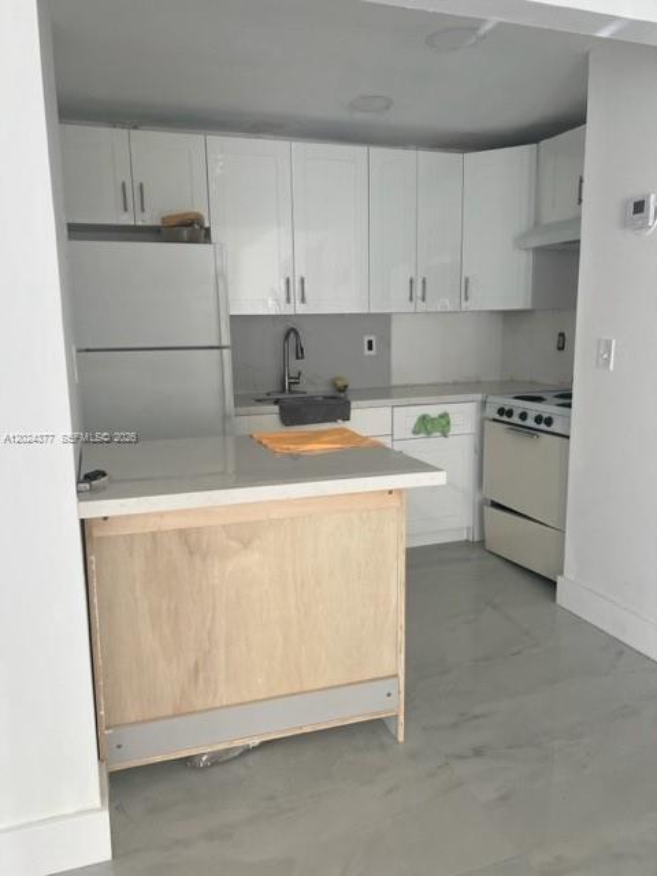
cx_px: 328
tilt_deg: -9.5
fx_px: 658
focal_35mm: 26
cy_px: 438
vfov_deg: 67.3
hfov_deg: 53.1
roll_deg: +0.9
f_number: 1.5
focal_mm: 5.7
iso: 64
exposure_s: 1/60
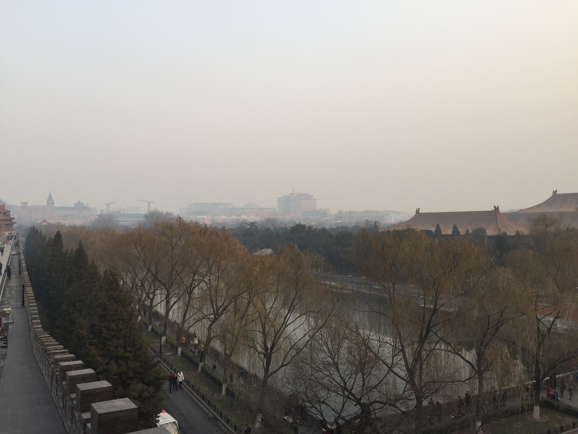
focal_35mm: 29
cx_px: 289
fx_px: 484
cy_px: 217
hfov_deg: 61.7
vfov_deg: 48.2
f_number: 2.2
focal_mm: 4.15
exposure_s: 1/366
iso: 32
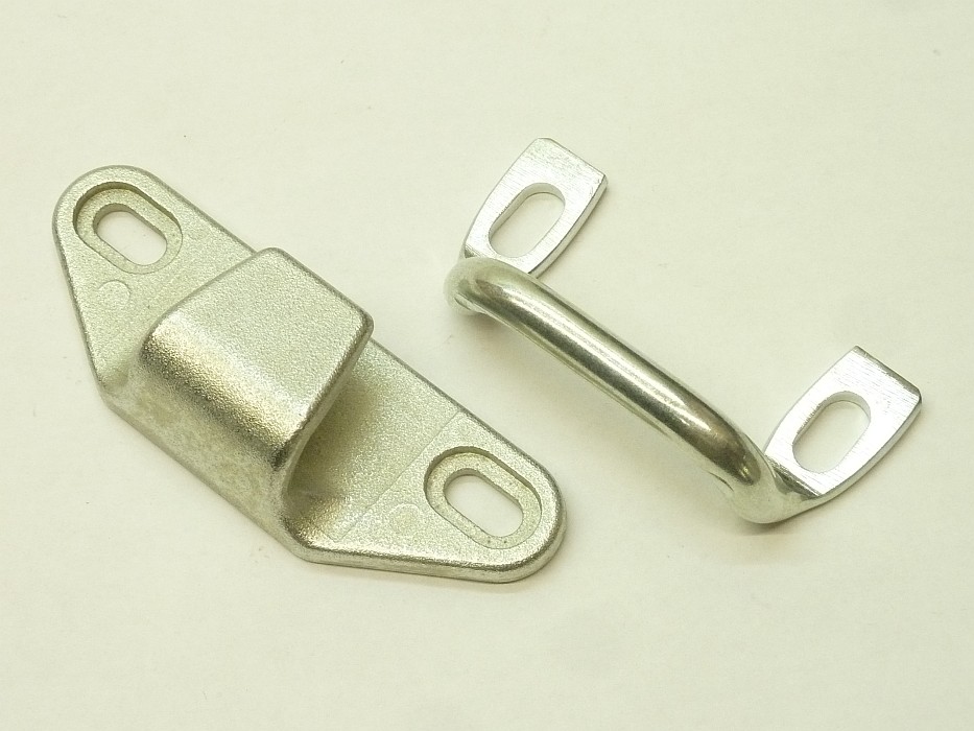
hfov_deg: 27.0
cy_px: 366
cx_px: 487
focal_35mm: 72
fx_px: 2026
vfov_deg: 20.4
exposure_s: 1/40
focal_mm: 11.9
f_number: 4.1
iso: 400
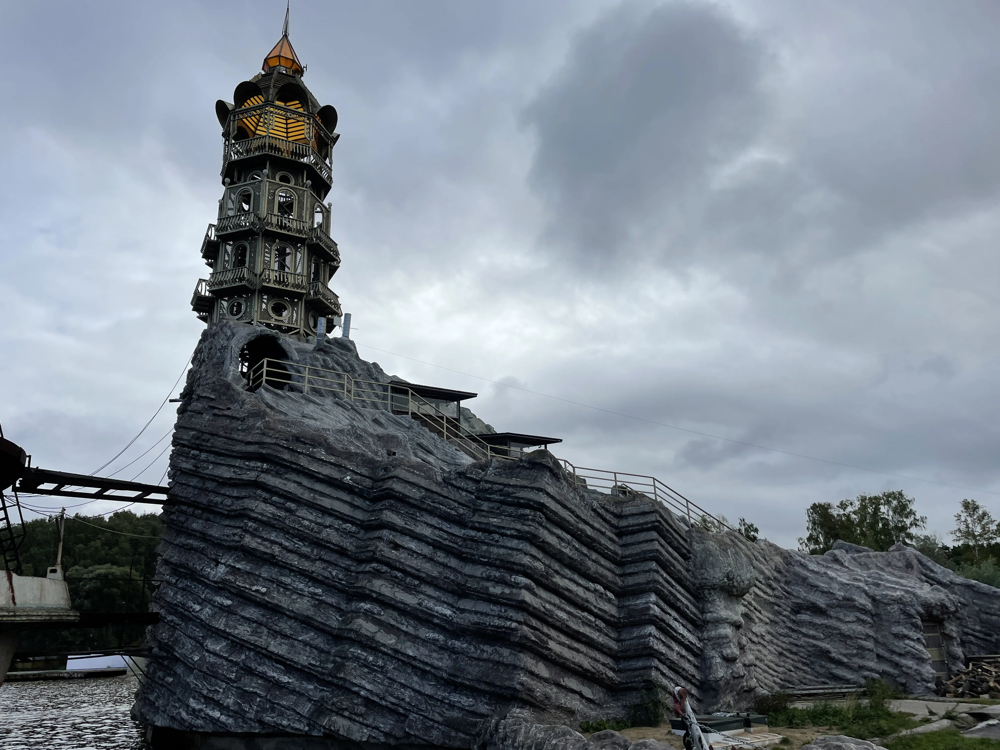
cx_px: 500
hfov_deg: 67.3
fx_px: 751
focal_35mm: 26
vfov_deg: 53.1
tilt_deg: +21.2
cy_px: 375
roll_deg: +2.8
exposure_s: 1/7813
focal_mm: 4.2
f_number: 1.6
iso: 32
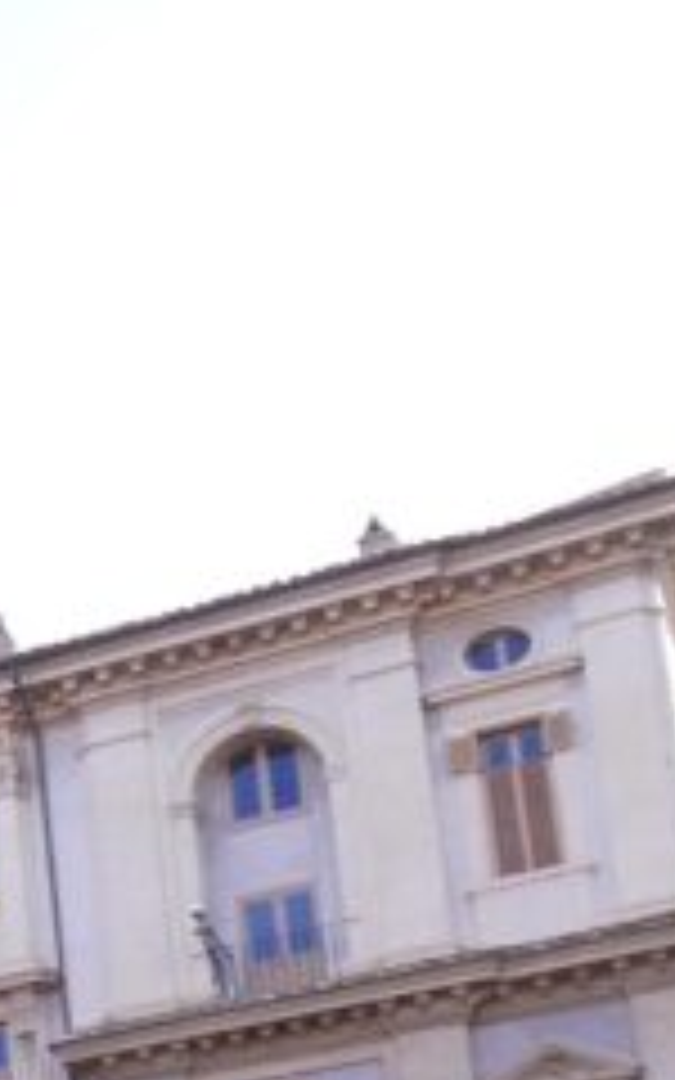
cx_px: -990
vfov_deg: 19.6
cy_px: 1341
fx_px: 2914
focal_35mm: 99
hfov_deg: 11.0
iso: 160
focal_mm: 14
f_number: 5.6
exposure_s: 1/250
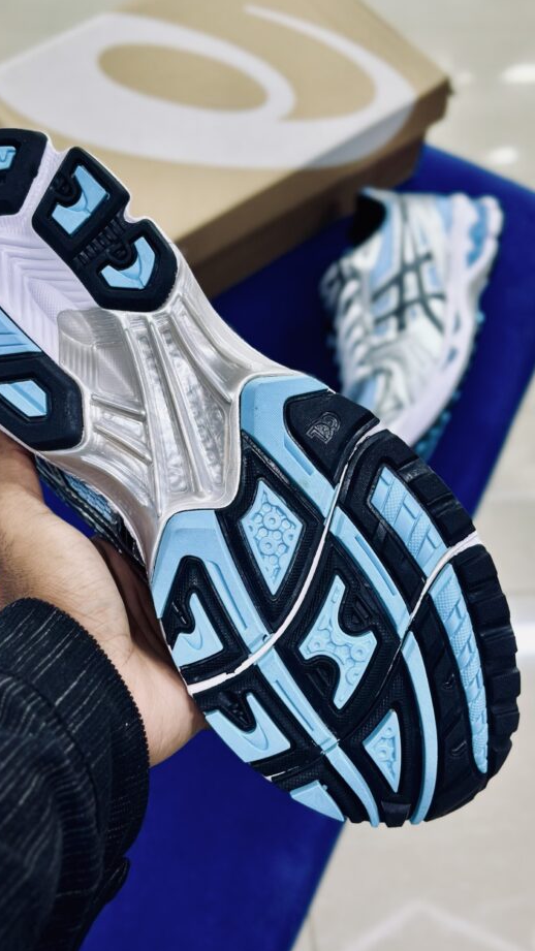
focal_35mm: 53
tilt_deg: -56.8
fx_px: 1337
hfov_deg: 22.6
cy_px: 478
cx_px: 219
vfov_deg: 39.2
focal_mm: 6.86
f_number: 1.78
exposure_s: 1/100
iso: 80
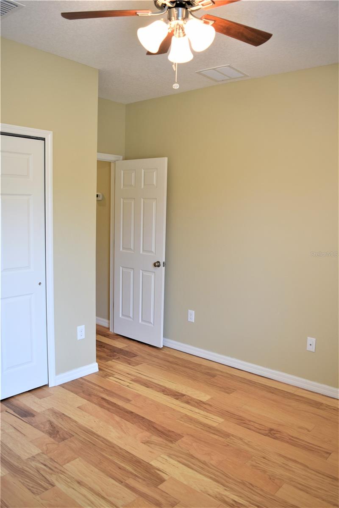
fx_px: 381
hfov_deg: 47.9
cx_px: 170
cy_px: 254
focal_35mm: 27
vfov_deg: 67.4
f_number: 4.5
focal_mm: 18
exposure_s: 1/80
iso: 400
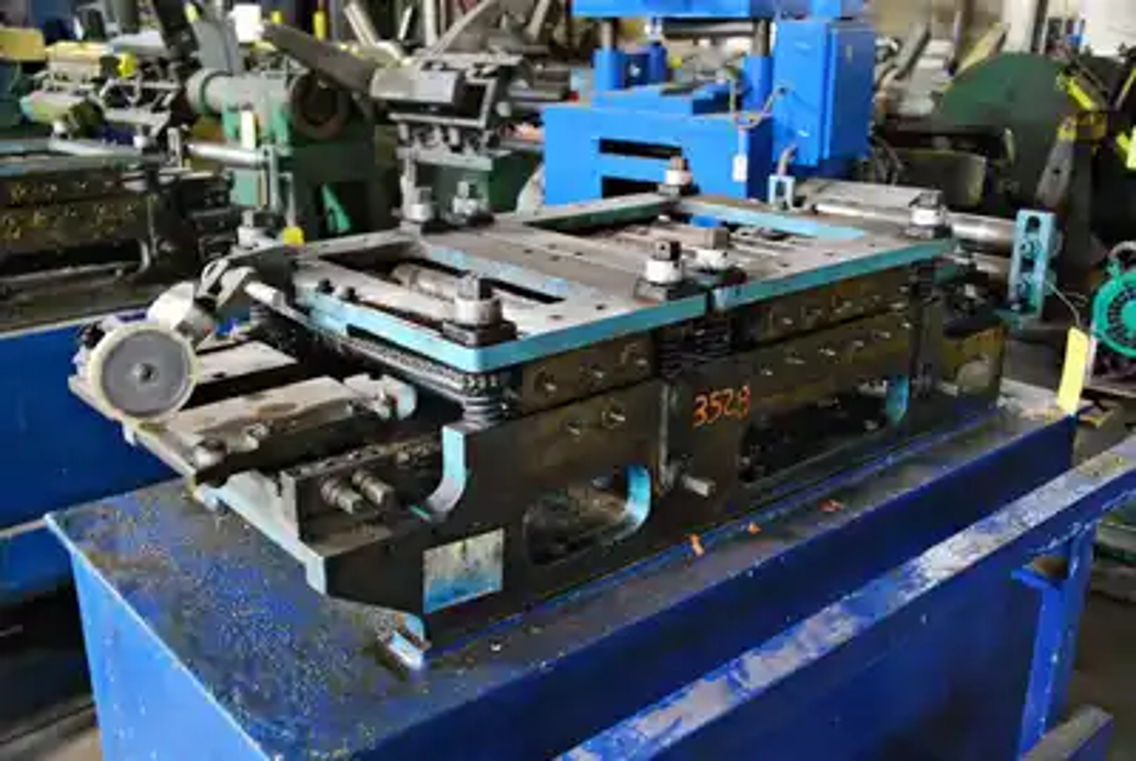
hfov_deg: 53.1
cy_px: 380
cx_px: 568
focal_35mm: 36
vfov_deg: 37.0
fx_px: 1138
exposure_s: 1/3
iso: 1600
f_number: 4
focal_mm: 24
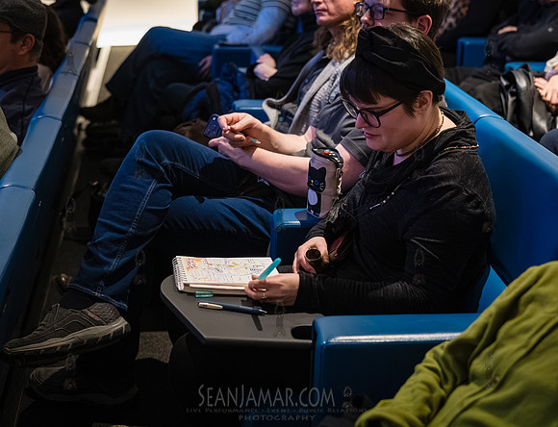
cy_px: 226
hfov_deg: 33.5
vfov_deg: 26.0
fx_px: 925
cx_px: 305
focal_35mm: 57
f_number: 2.8
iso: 8000
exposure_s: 1/160
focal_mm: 49
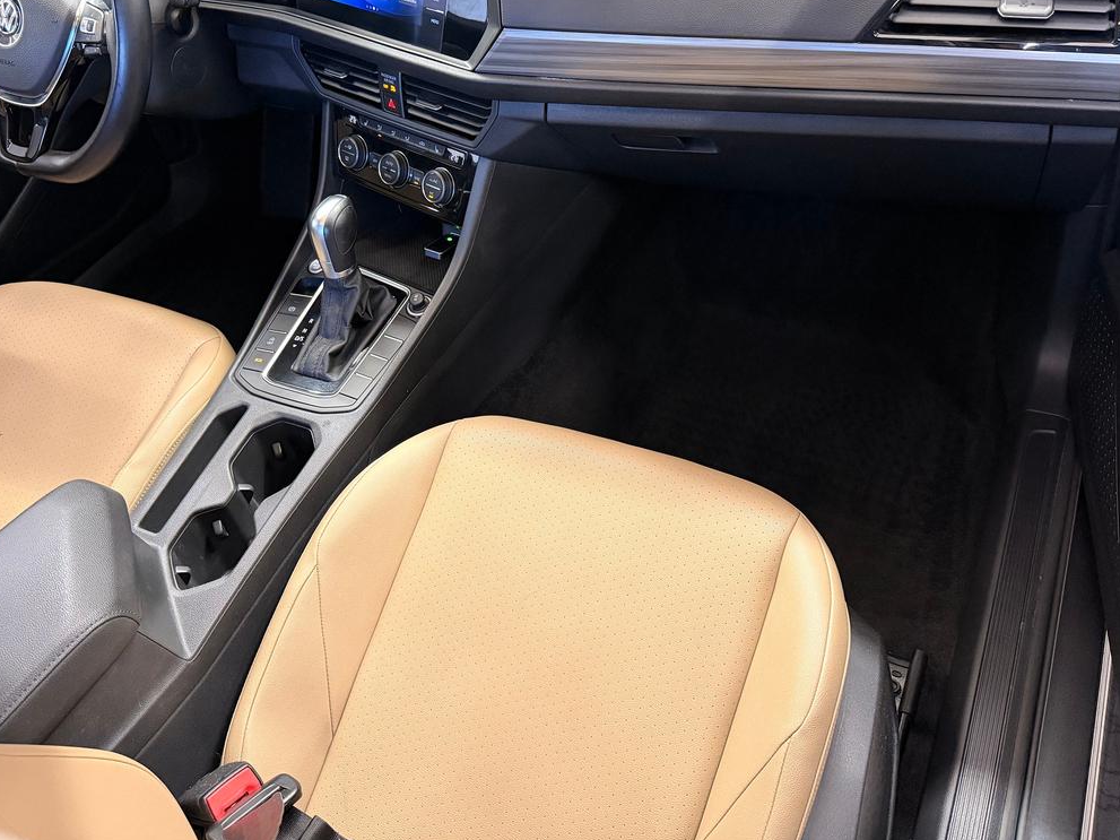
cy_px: 302
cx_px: 547
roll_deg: +11.7
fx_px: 1003
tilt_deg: -39.2
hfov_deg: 58.4
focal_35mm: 31
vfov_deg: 45.0
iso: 640
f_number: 1.78
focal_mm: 6.76
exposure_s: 1/60
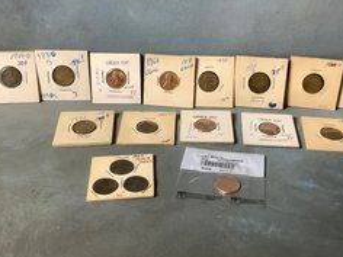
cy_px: 128
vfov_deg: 32.2
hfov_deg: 42.0
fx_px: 446
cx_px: 194
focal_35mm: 45
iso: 200
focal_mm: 3.3
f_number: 2.4
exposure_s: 1/50
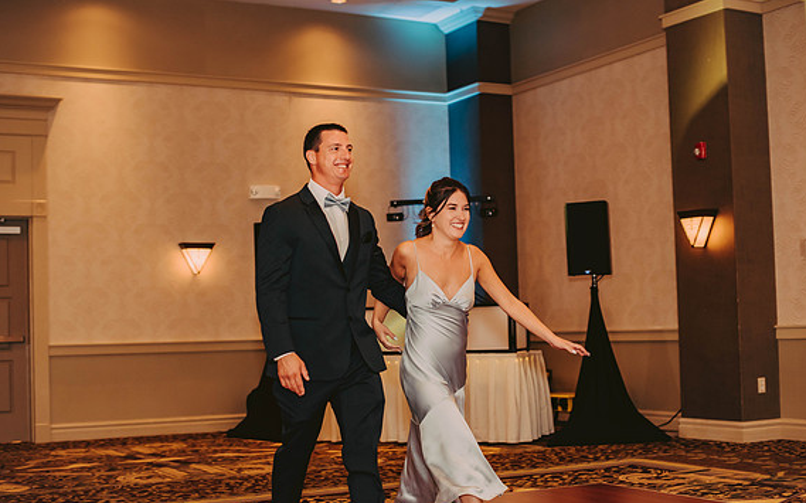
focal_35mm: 52
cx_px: 408
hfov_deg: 38.9
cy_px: 261
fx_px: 1142
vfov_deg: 24.8
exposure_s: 1/125
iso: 800
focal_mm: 50
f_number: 2.5
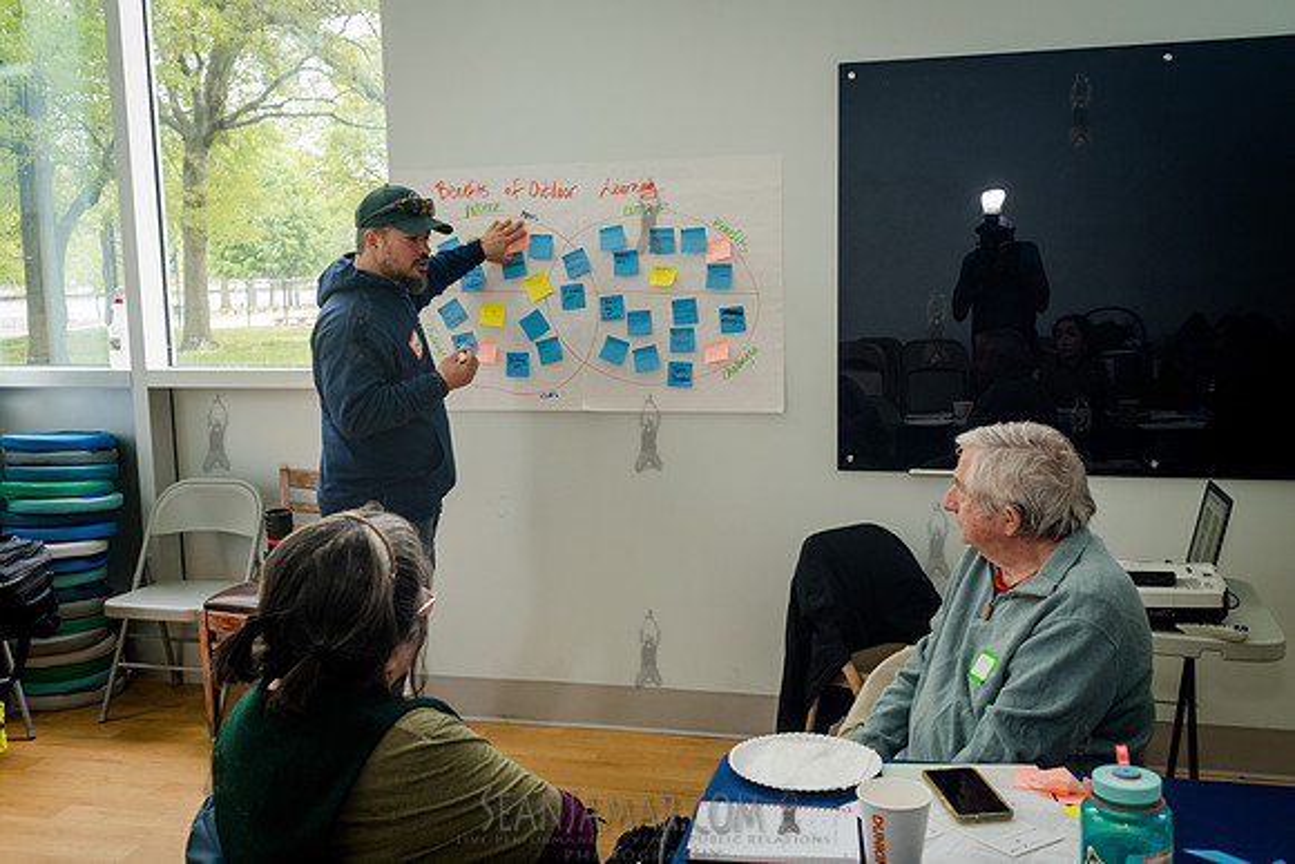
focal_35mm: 35
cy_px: 432
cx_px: 648
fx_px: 1277
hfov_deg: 53.8
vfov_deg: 37.4
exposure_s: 1/200
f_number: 5.6
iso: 1250
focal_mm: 35
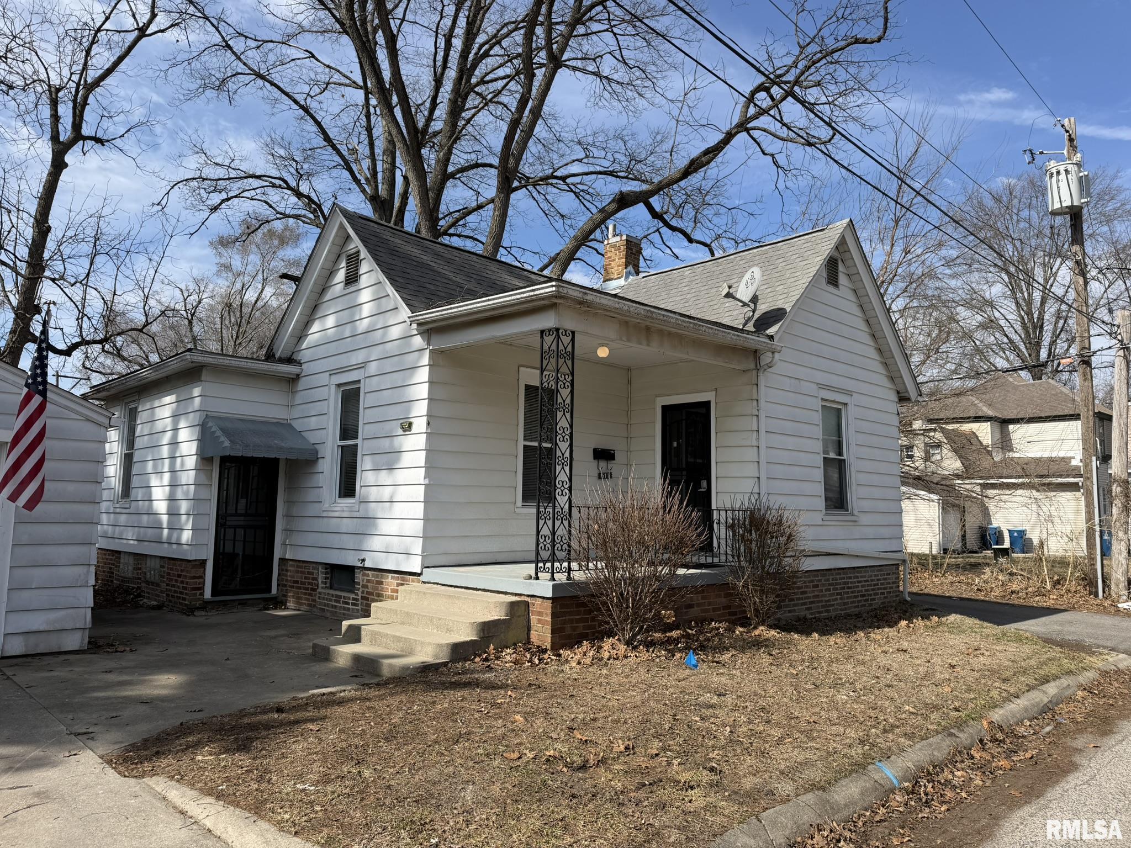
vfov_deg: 56.8
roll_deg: -1.2
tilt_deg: +7.2
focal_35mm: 24
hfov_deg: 71.6
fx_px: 784
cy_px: 424
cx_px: 566
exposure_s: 1/4673
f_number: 1.78
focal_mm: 6.76
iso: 80
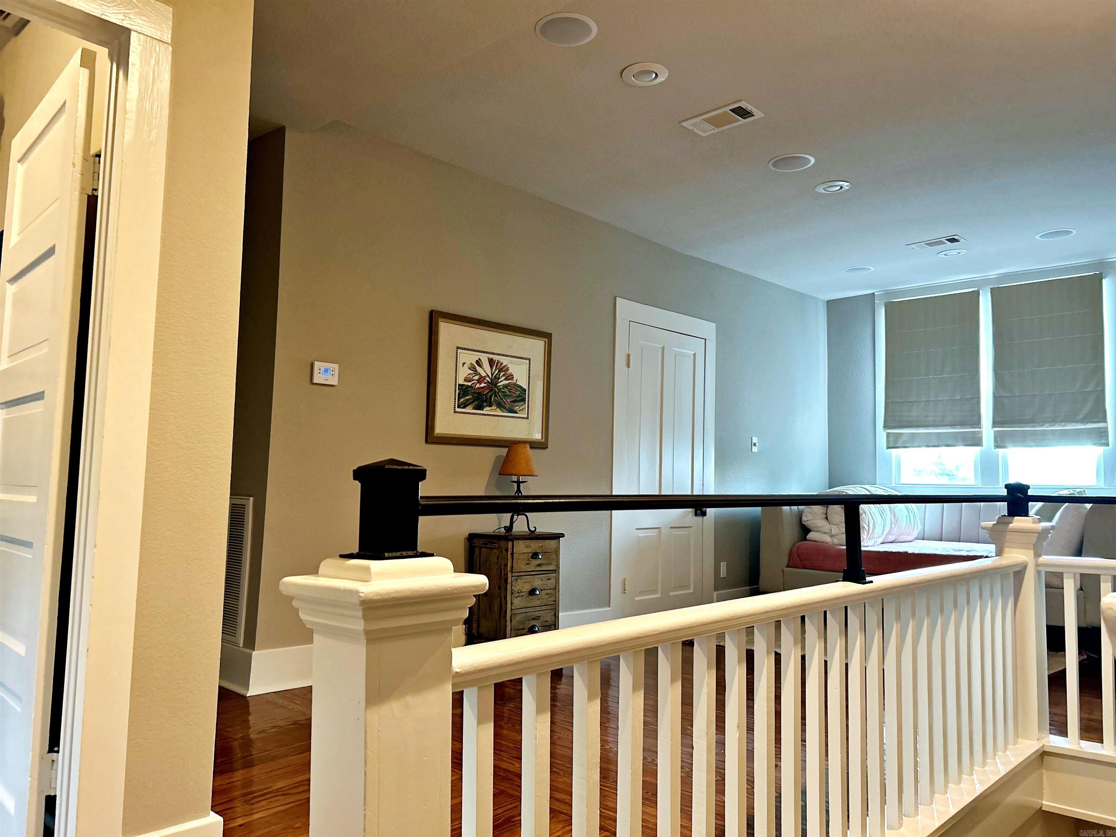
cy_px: 418
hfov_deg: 67.3
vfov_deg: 53.1
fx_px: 838
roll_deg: -1.6
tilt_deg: +3.9
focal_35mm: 26
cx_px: 558
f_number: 1.5
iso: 320
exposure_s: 1/60
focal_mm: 5.7
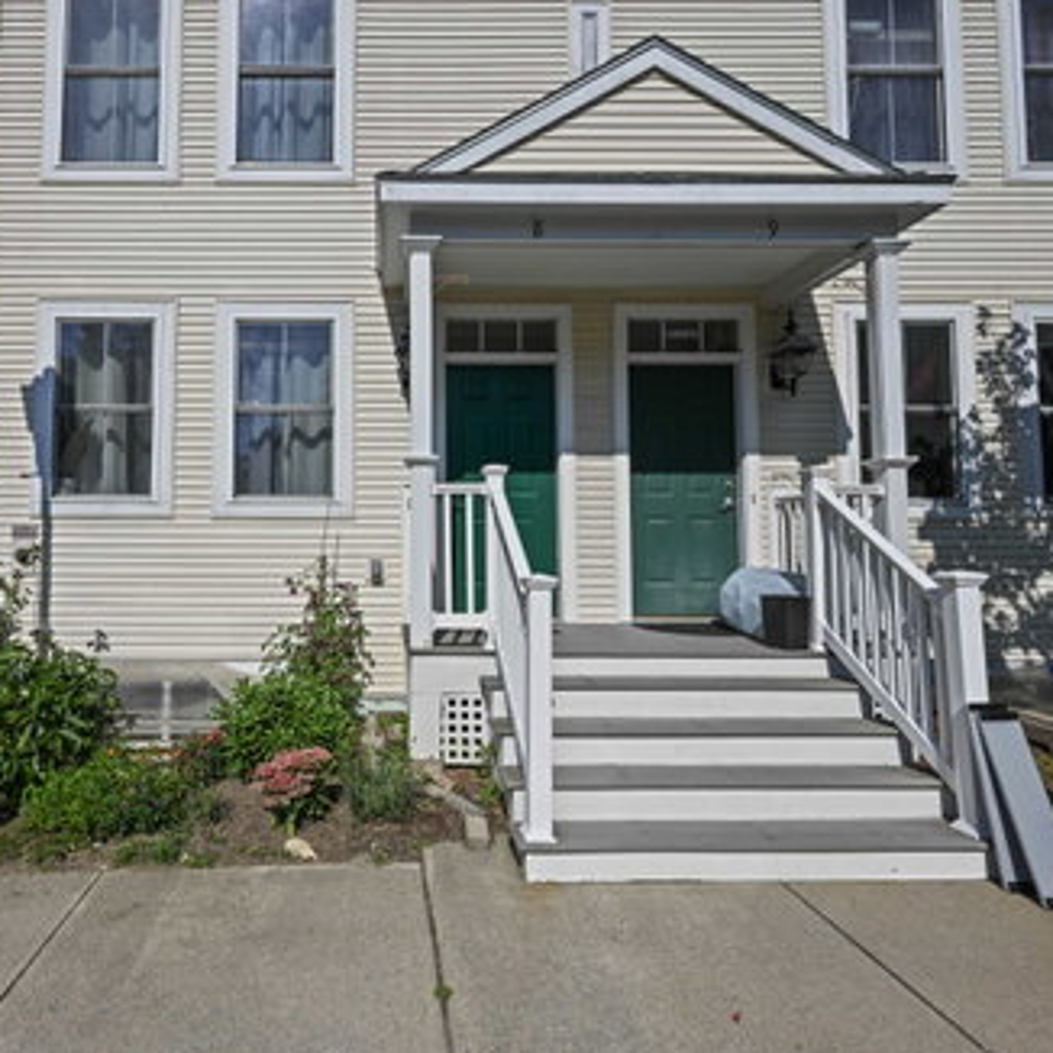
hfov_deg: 71.2
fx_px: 711
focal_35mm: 21
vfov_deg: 73.0
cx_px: 365
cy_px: 512
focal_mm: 15.5
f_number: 14
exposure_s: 1/160
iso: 100
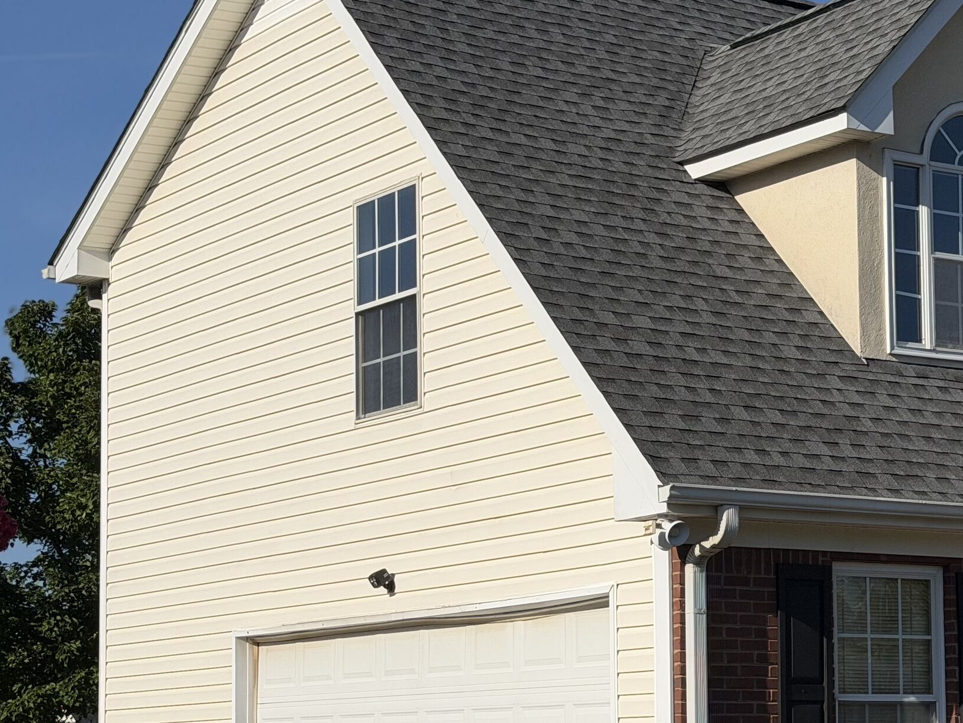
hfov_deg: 21.5
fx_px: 2504
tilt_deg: +6.0
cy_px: 484
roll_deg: +1.9
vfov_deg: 16.4
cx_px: 754
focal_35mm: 90
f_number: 1.78
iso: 80
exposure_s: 1/13333
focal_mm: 6.76
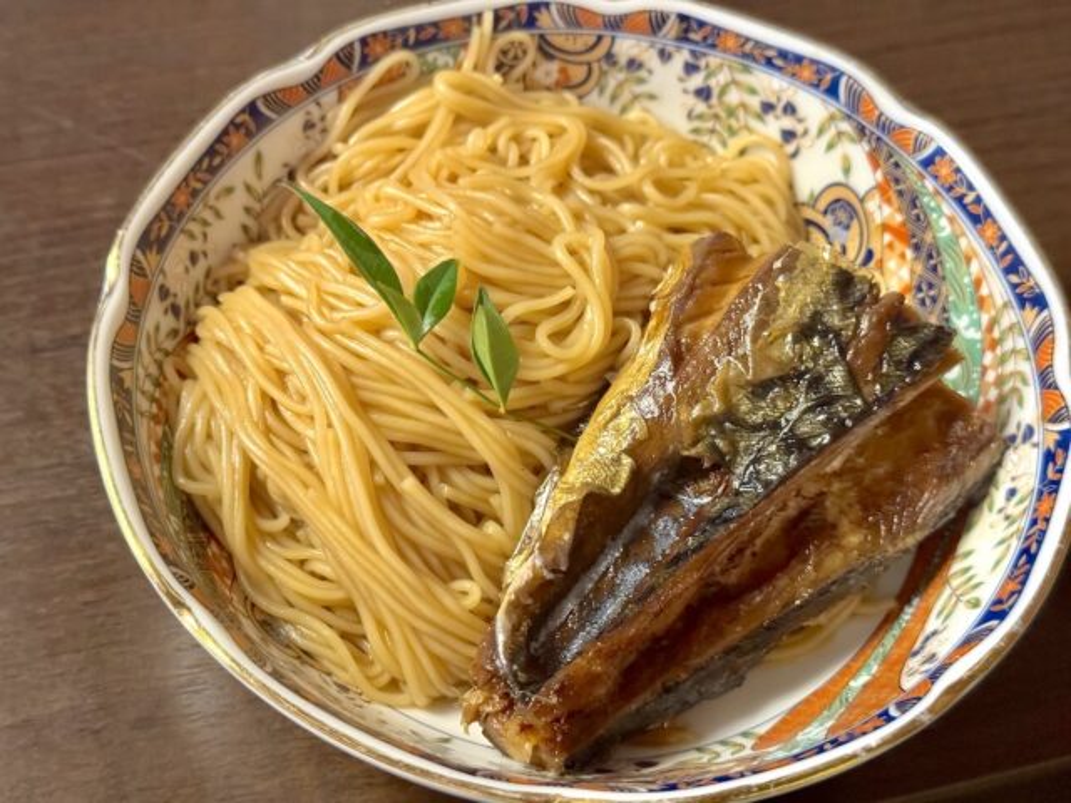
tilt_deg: -58.3
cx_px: 536
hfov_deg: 39.7
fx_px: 1485
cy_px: 402
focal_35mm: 48
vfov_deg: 30.3
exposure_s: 1/30
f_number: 1.78
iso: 640
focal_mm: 6.76
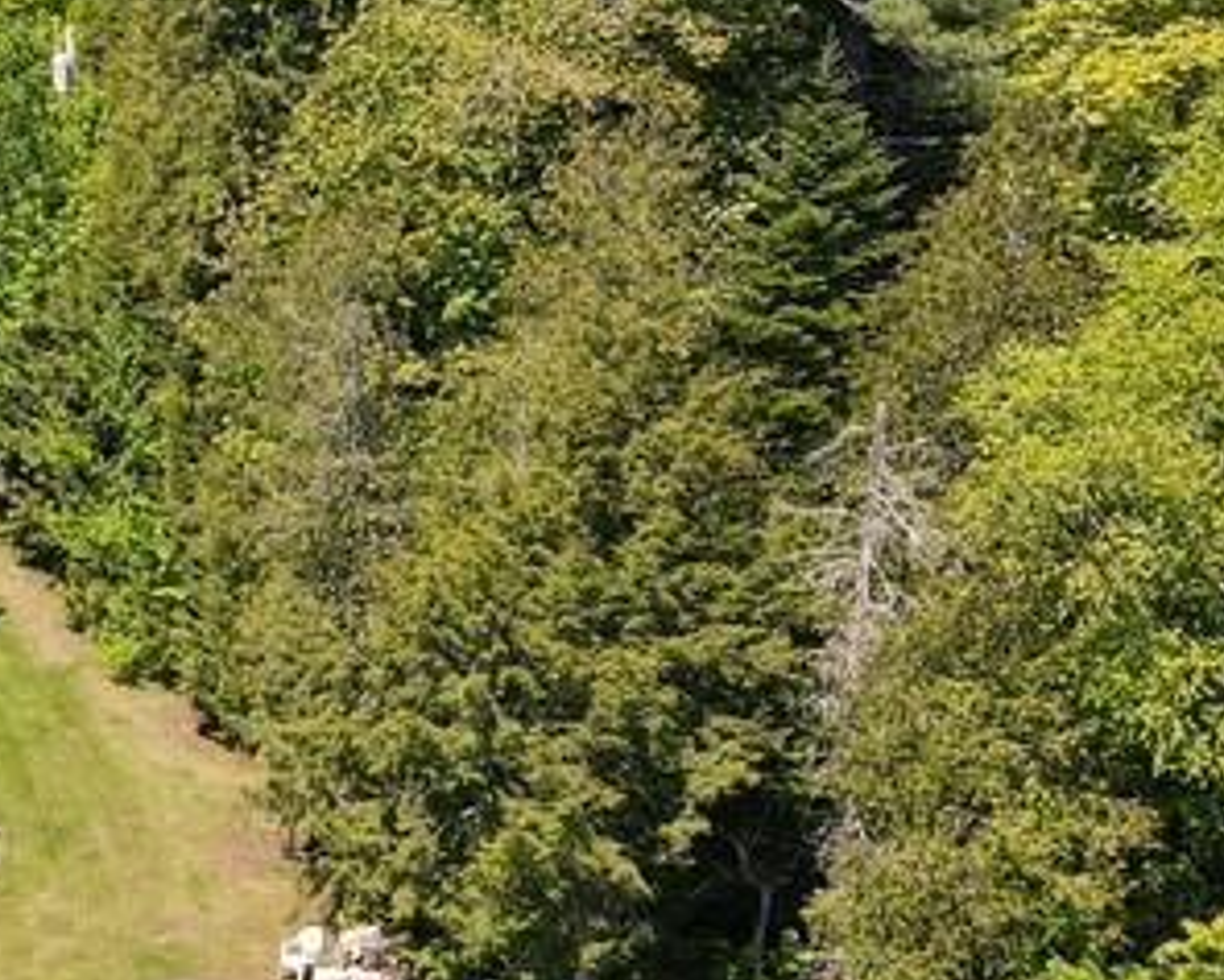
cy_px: 695
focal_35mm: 81
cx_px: -463
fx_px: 2935
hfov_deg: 20.9
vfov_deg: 18.9
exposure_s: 1/400
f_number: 2.8
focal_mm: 4.5
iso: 100
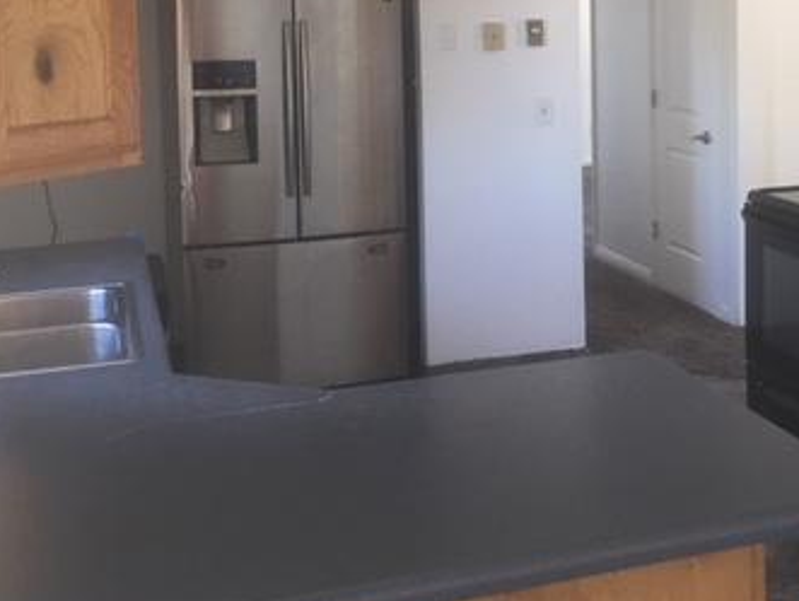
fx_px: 1294
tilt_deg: -3.4
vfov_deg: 25.5
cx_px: 608
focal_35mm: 56
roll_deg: +0.5
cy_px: 89
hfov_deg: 33.6
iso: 100
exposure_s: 1/30
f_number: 2.2
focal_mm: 4.15
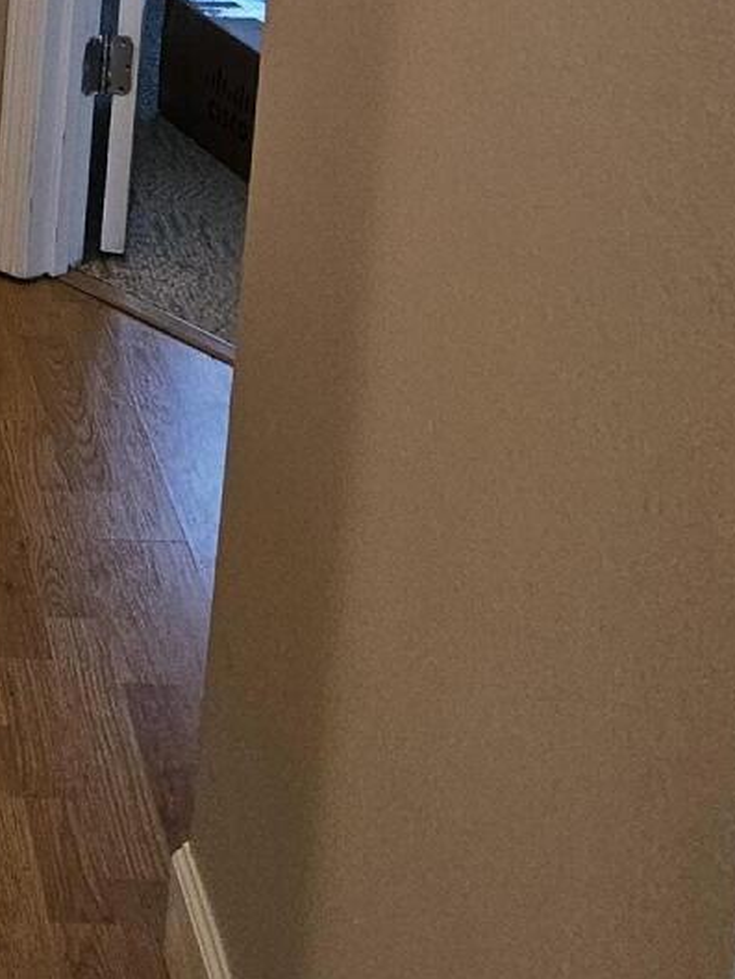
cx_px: -174
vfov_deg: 20.2
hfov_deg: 16.2
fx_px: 2462
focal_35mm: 87
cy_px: -365
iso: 250
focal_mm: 5.4
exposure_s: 1/120
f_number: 1.8
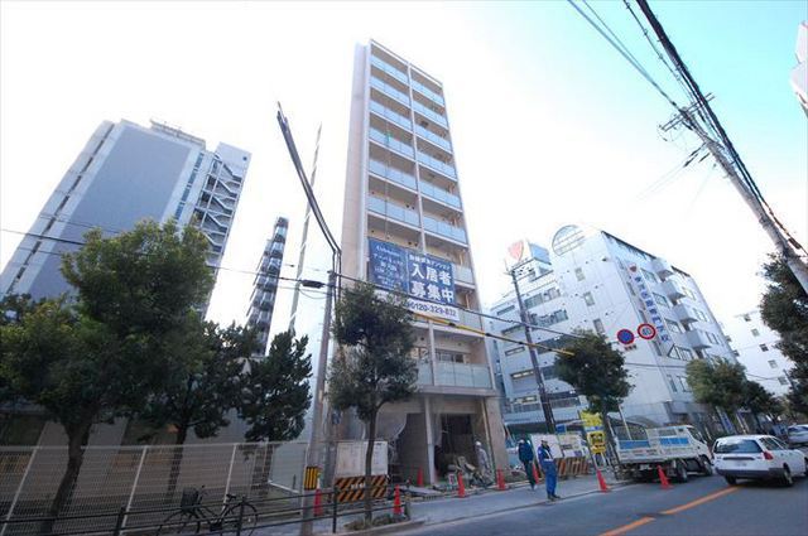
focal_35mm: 13
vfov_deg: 86.4
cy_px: 268
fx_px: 286
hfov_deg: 109.4
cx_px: 404
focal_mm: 8.5
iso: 1600
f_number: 9
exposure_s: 1/250
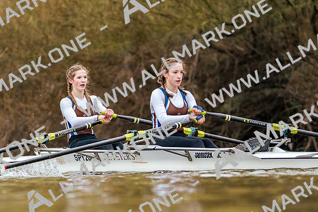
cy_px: 119
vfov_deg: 3.7
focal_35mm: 369
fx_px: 3259
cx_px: 158
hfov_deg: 5.6
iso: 4000
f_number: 6.3
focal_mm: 315
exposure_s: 1/1600
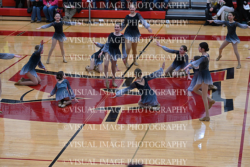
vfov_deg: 11.4
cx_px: 125
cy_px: 84
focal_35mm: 120
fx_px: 833
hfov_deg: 17.1
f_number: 4
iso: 4000
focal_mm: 120
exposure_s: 1/400
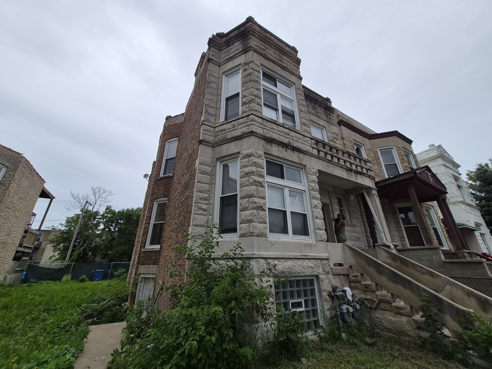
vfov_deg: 89.9
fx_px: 185
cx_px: 246
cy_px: 184
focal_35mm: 13
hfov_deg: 106.2
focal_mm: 1.74
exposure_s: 1/1608
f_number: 2.2
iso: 40
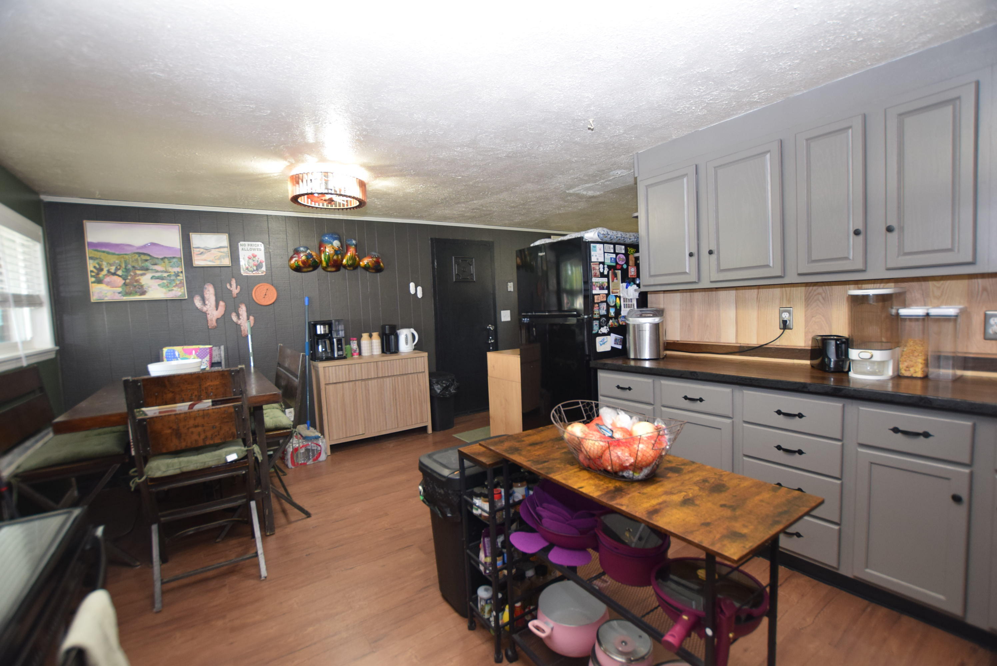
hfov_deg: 100.3
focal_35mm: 15
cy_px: 333
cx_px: 498
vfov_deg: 77.4
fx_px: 416
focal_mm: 10
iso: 800
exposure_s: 1/60
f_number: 4
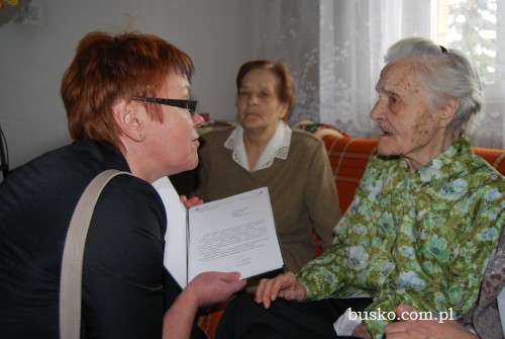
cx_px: 252
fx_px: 464
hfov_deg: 57.2
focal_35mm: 33
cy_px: 170
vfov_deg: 40.1
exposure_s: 1/60
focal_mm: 22
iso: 200
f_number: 3.8
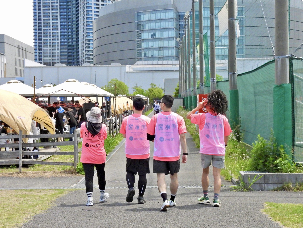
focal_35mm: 55
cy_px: 114
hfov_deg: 34.9
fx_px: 481
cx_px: 152
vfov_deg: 26.6
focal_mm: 9.8
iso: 1250
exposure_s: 1/3200
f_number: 5.6
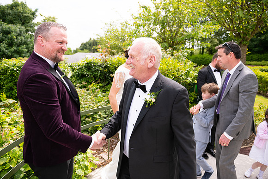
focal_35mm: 24
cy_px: 90
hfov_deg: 73.7
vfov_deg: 53.2
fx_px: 179
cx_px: 134
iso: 250
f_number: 3.5
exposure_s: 1/1600
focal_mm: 24
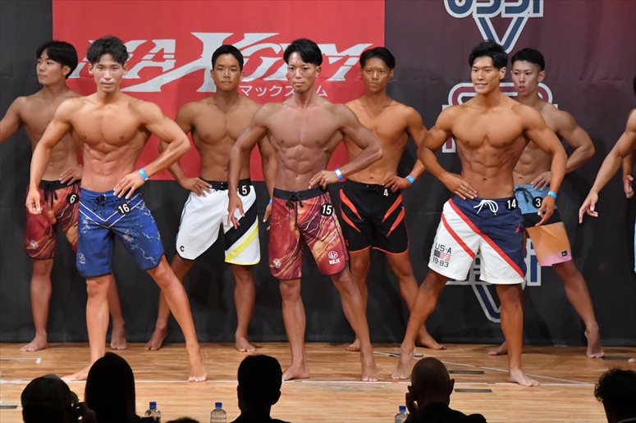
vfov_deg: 5.4
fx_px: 4503
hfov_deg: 8.1
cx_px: 318
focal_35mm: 255
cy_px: 212
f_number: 5.6
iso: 10000
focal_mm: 170
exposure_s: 1/400
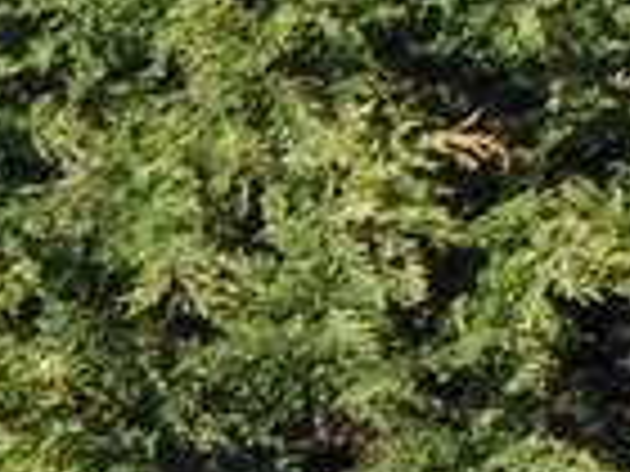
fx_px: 4514
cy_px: 1614
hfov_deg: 6.9
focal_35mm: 248
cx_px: -1512
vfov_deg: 5.5
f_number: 3.4
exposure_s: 1/320
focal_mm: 6.2
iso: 80
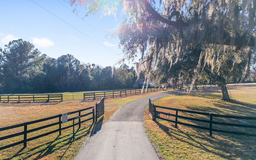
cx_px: 129
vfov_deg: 47.4
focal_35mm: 26
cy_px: 91
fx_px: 181
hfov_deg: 70.4
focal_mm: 8.67
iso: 380
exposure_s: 1/5000
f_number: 1.8
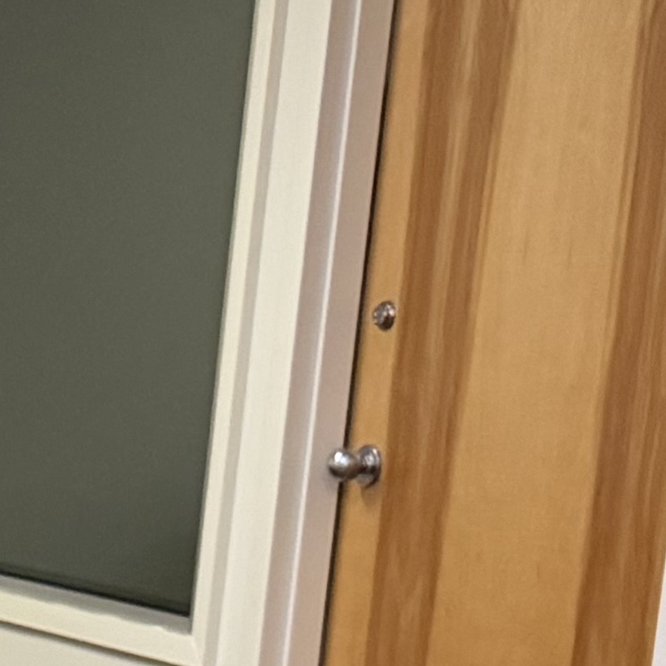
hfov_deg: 9.8
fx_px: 3287
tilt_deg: -12.2
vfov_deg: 11.3
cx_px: -1061
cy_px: 874
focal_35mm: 151
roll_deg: -1.9
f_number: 1.78
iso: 400
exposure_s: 1/60
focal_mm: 6.76
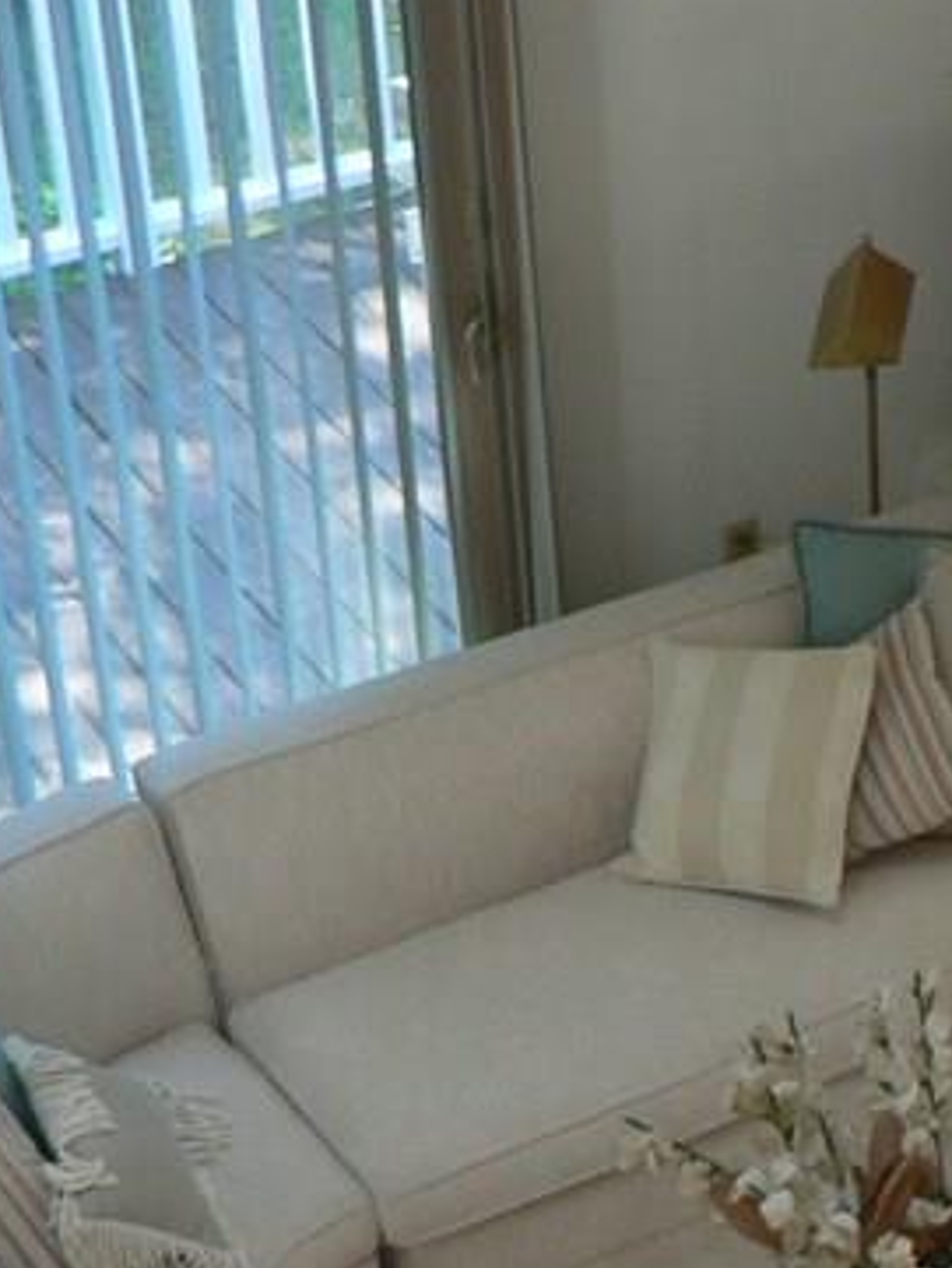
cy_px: 969
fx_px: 3738
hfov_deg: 14.0
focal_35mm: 102
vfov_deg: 19.1
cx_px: 1187
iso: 100
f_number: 2.8
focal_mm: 6
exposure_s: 1/30
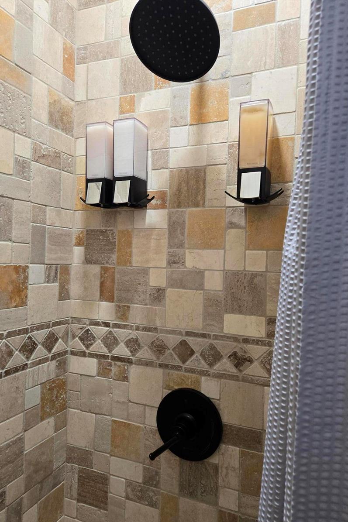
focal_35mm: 24
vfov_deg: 73.8
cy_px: 261
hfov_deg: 53.1
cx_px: 183
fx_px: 348
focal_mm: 5.4
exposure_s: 1/55.3
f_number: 1.8
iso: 125
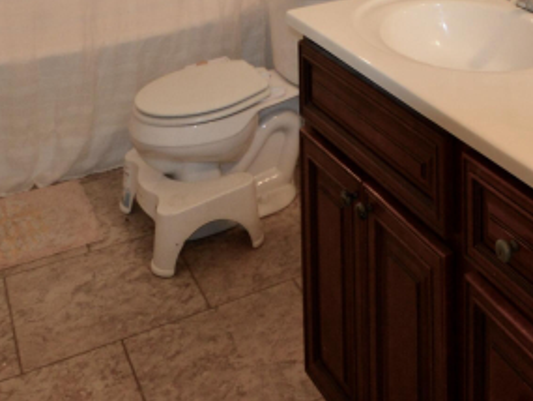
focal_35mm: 38
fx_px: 585
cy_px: -62
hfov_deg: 46.2
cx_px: 434
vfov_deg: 32.3
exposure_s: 1/60
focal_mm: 10
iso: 500
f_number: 3.5
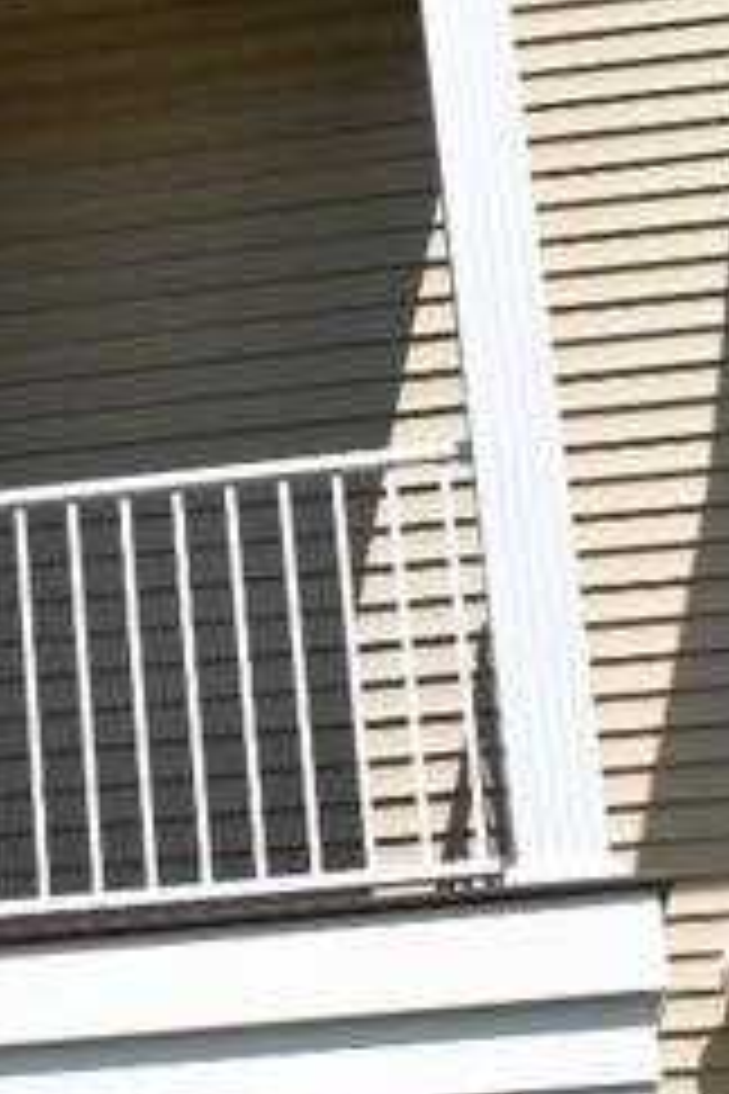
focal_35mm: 120
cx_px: -657
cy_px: 752
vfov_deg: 17.0
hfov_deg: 10.6
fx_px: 3645
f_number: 11
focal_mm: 18
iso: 200
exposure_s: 1/500
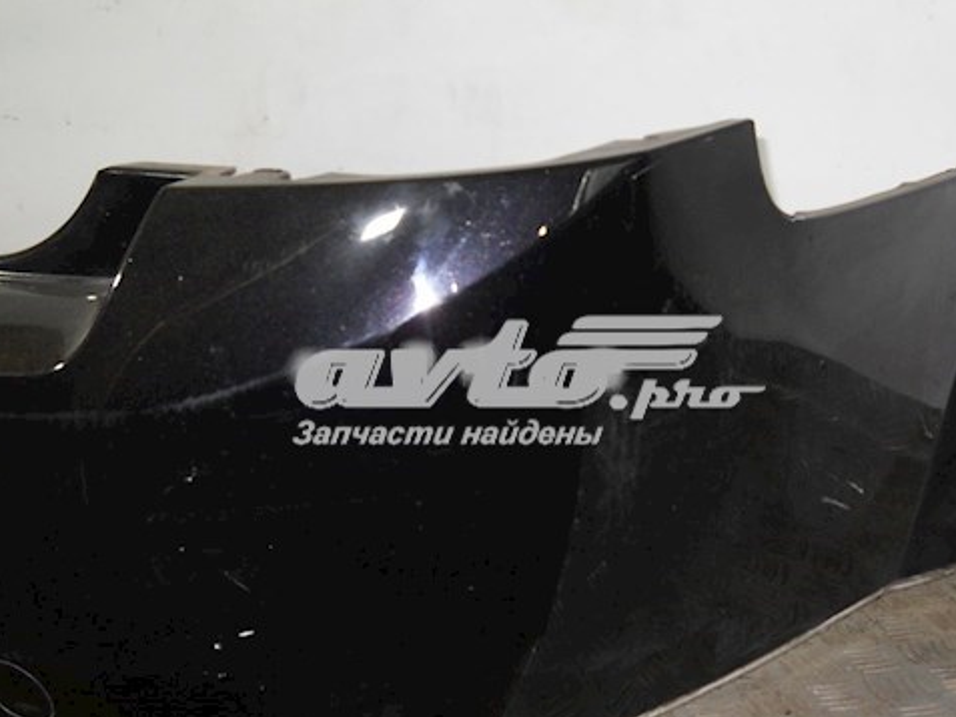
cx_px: 523
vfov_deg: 26.6
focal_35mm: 55
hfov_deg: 34.9
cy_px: 377
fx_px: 1519
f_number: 3.1
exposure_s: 1/30
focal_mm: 6.72
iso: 100
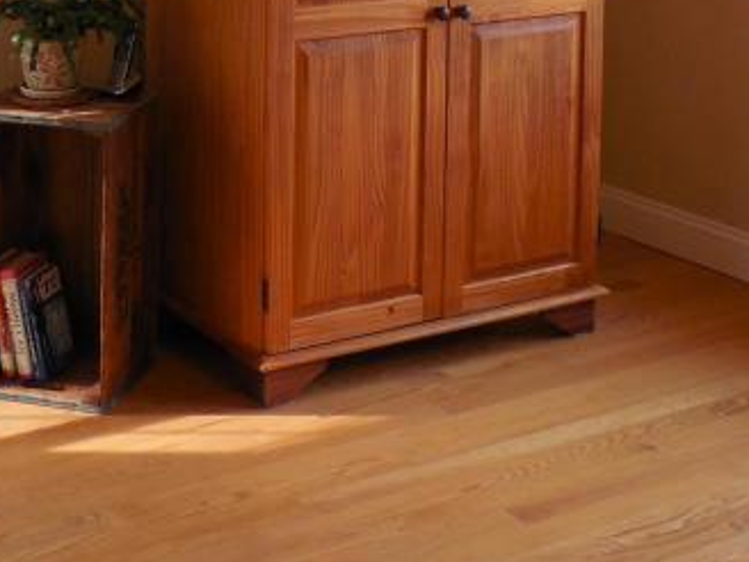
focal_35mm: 78
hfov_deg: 25.0
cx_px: 295
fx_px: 1688
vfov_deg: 17.6
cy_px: -178
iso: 125
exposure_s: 1/40
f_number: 3.3
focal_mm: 4.5
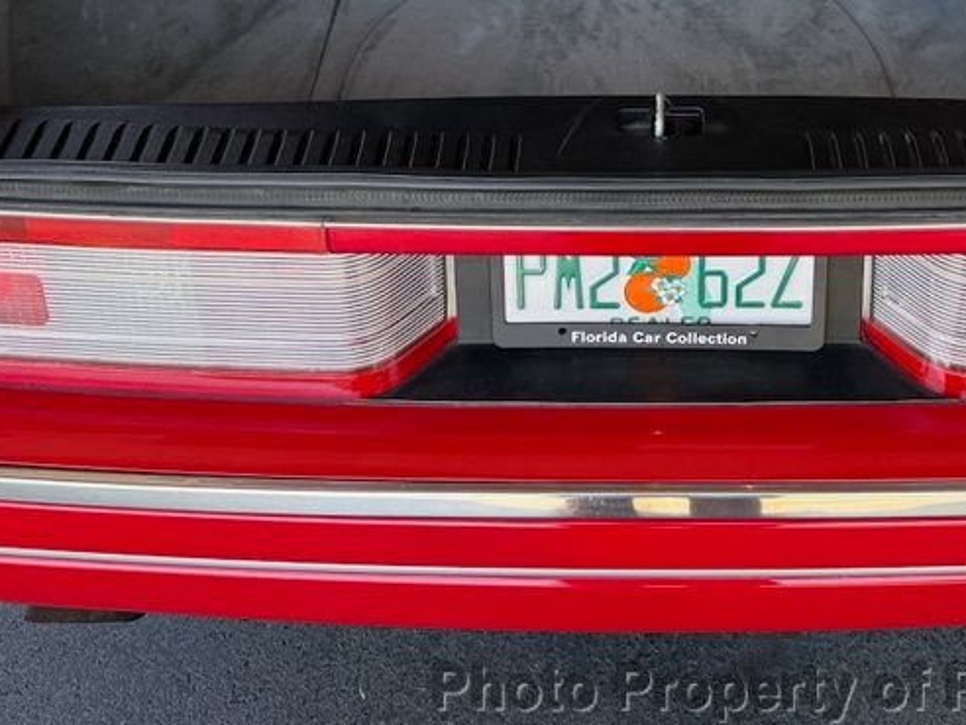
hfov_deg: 37.7
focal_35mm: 50
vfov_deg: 27.4
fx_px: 1395
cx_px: 650
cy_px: 0
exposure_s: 1/121
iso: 64
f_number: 1.78
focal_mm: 6.76
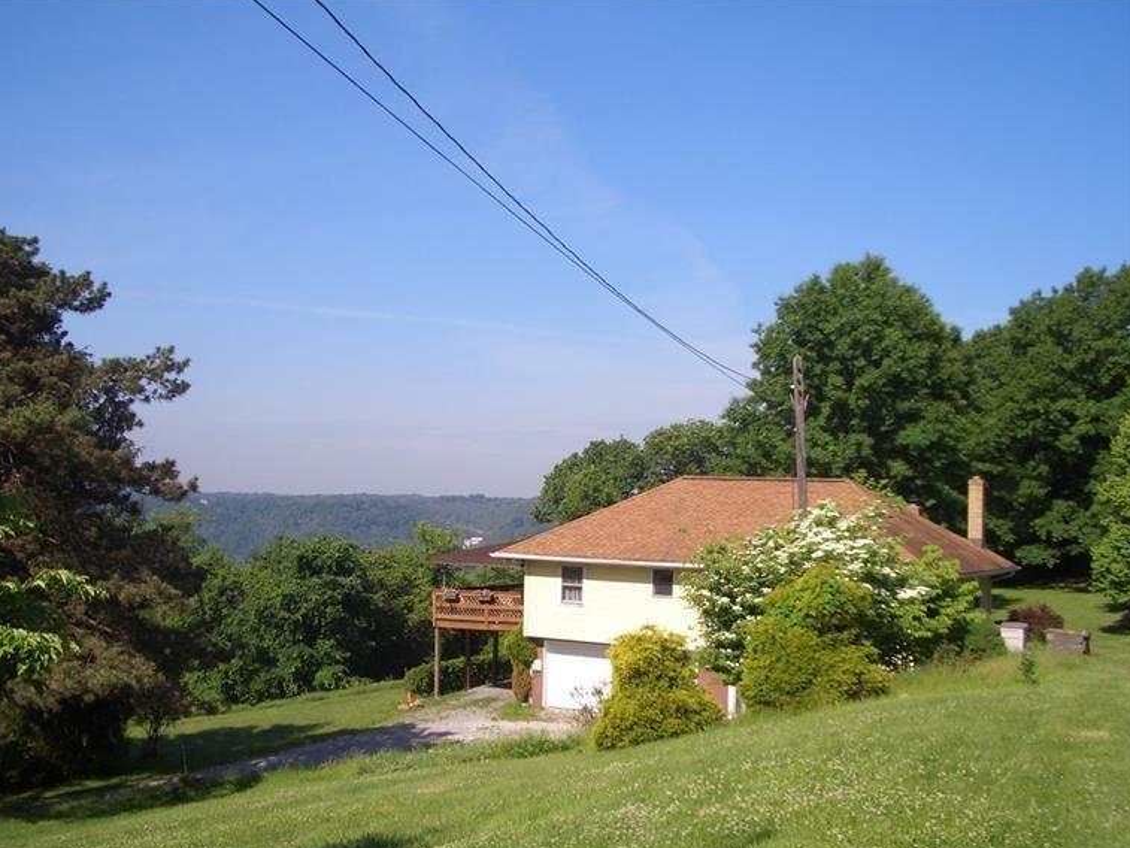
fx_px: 1208
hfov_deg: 50.1
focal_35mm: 37
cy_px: 443
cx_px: 537
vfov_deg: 38.7
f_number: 4.3
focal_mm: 5.8
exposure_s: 1/400
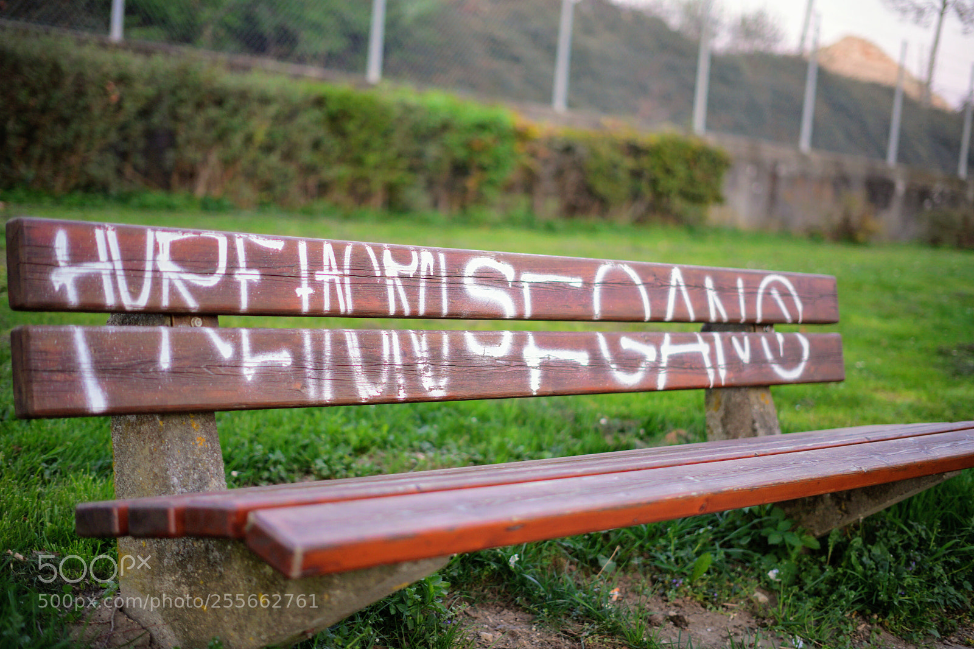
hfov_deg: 39.6
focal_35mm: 50
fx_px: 1352
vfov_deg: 27.0
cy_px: 324
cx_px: 487
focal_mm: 50
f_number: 1.8
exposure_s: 1/60
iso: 320
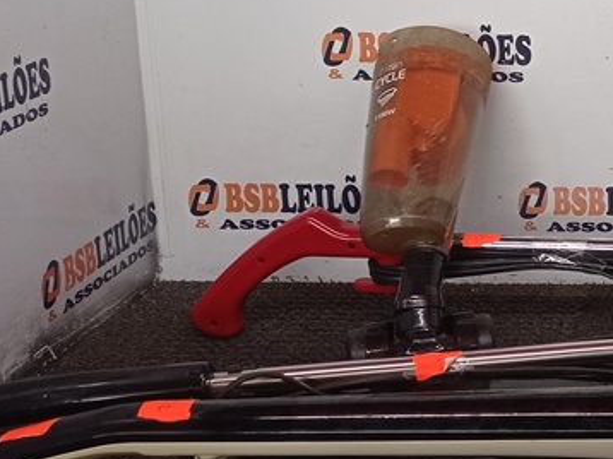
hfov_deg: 21.4
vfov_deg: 18.2
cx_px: 860
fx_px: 1416
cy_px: 82
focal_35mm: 80
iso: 189
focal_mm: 4.7
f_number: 1.79
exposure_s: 1/120
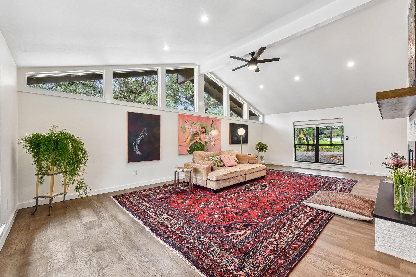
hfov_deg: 104.3
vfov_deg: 81.2
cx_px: 208
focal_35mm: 14
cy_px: 138
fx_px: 162
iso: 400
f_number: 8
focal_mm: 14
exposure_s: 1/15
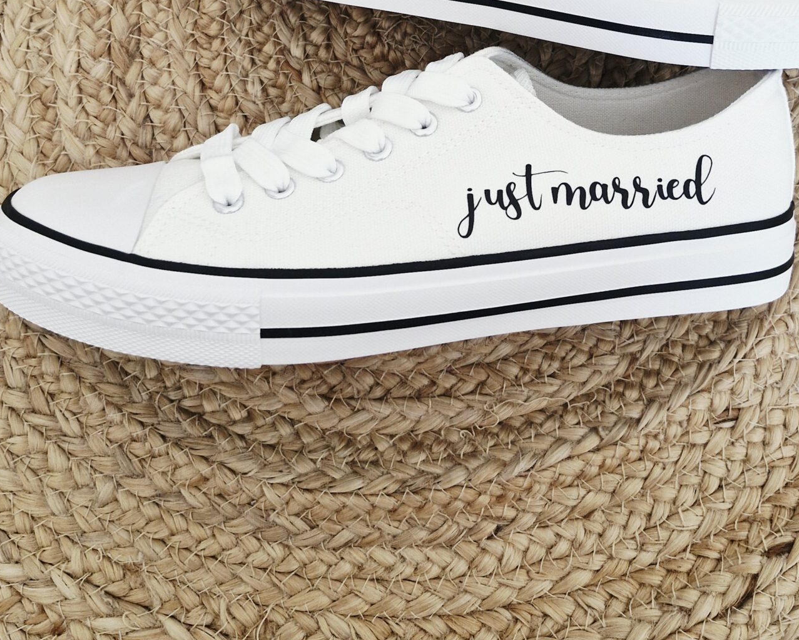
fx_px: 1064
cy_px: 69
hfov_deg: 41.0
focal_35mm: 45
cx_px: 474
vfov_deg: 31.9
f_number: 1.8
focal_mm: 5.54
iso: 250
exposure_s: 1/180
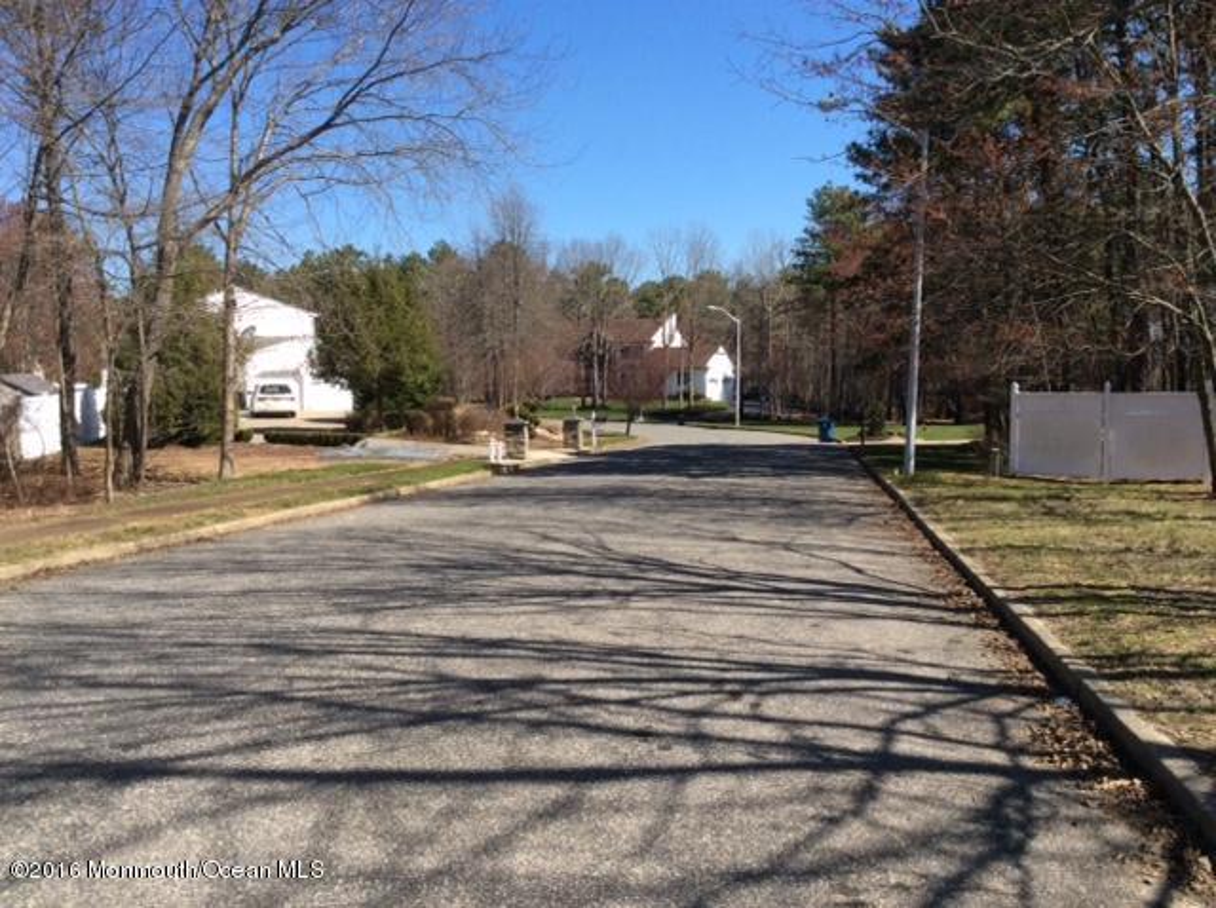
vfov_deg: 44.1
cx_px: 608
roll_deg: -0.2
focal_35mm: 32
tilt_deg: -1.7
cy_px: 454
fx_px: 1122
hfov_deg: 56.9
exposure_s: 1/1079
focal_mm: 3.3
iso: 32
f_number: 2.4
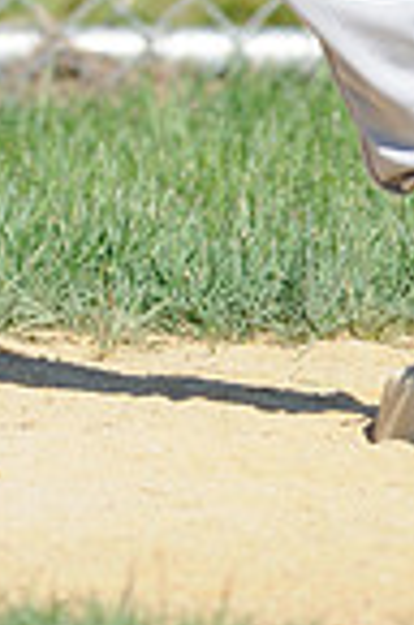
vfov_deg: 1.1
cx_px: 2
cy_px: -504
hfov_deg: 0.8
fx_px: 31197
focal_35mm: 1800
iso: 200
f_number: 4
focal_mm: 300
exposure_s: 1/1250
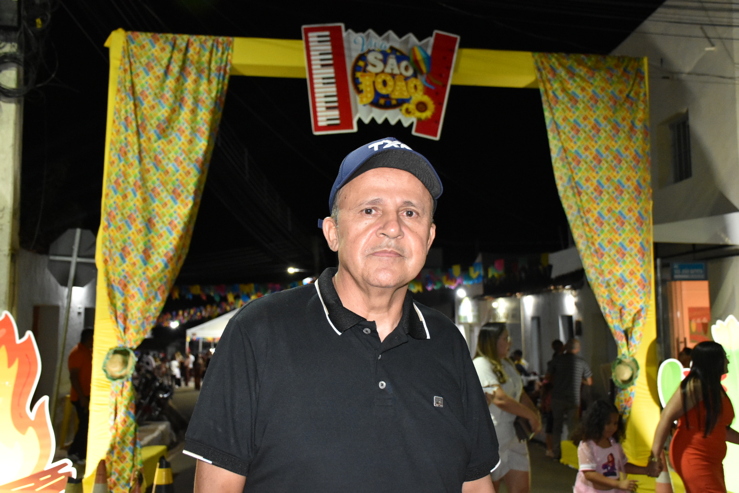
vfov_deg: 36.9
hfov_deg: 53.1
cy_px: 246
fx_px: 739
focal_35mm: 36
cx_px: 370
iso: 3200
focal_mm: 24
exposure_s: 1/100
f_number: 3.8
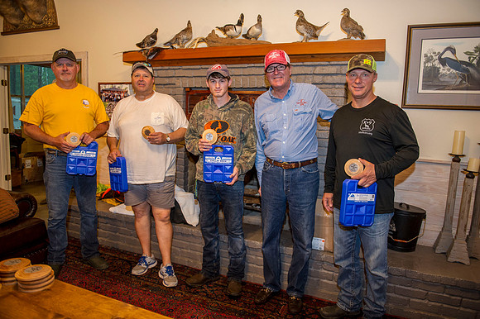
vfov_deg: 49.5
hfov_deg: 69.4
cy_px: 160
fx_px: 346
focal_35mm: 26
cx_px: 240
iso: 1600
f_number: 2.8
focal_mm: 26
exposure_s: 1/100
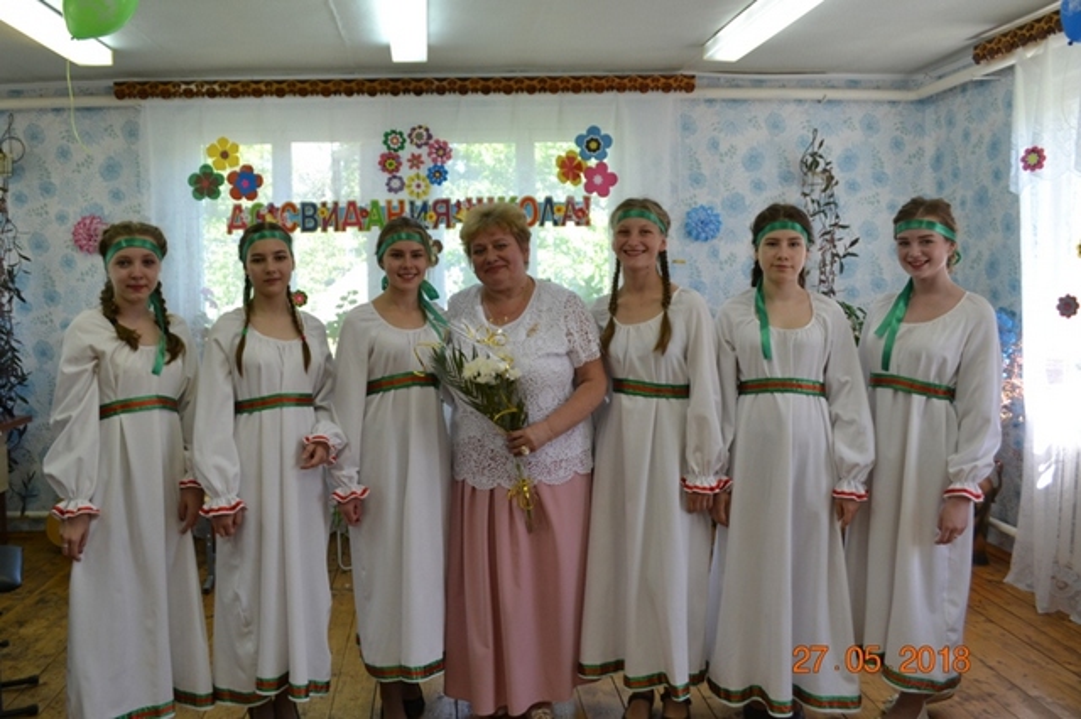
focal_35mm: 27
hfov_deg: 67.4
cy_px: 360
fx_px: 810
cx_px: 540
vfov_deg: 47.9
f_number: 4.5
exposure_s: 1/80
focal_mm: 18
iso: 400
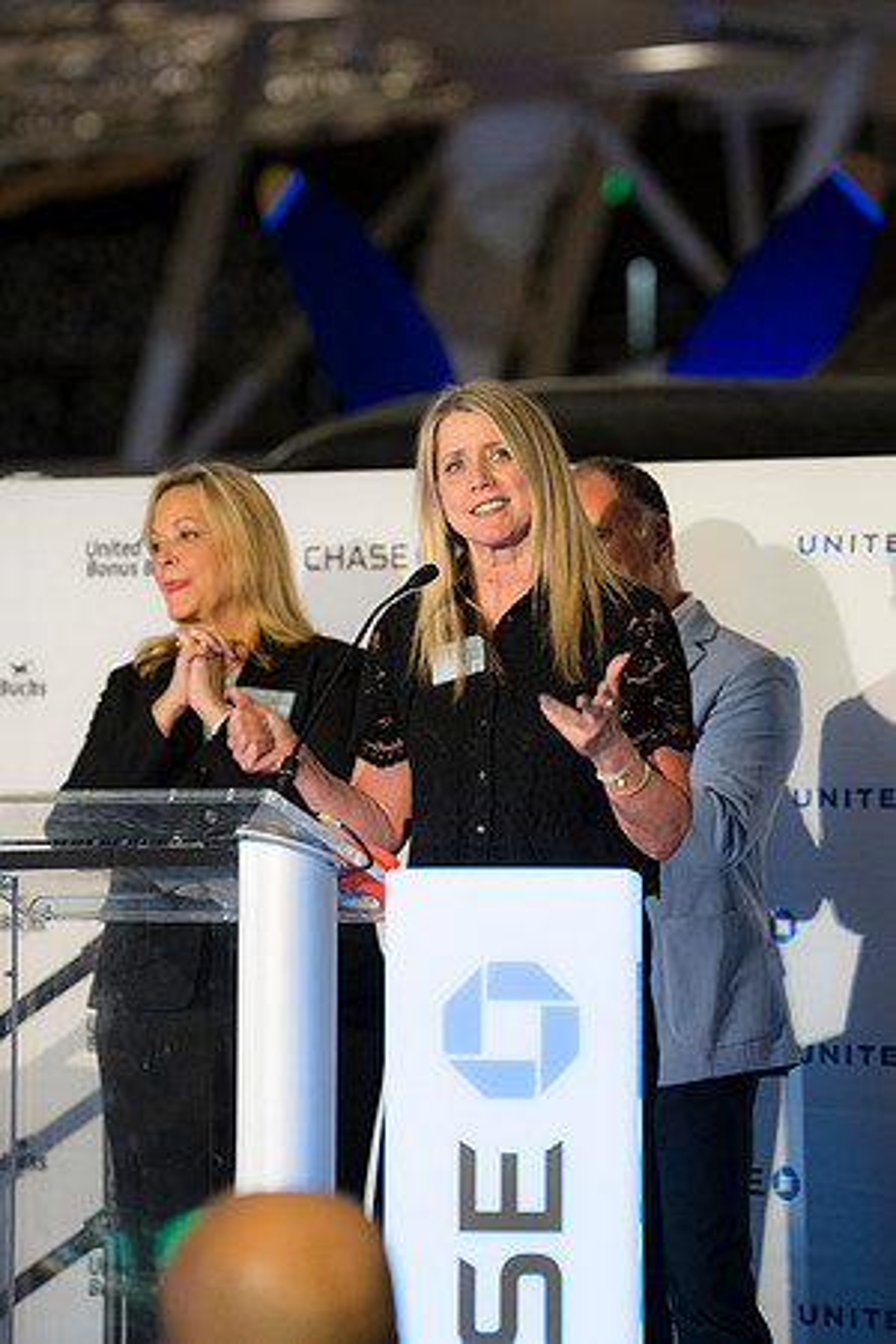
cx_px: 448
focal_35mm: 196
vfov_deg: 10.5
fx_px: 7317
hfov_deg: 7.0
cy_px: 672
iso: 1000
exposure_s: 1/160
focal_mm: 131
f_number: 2.8
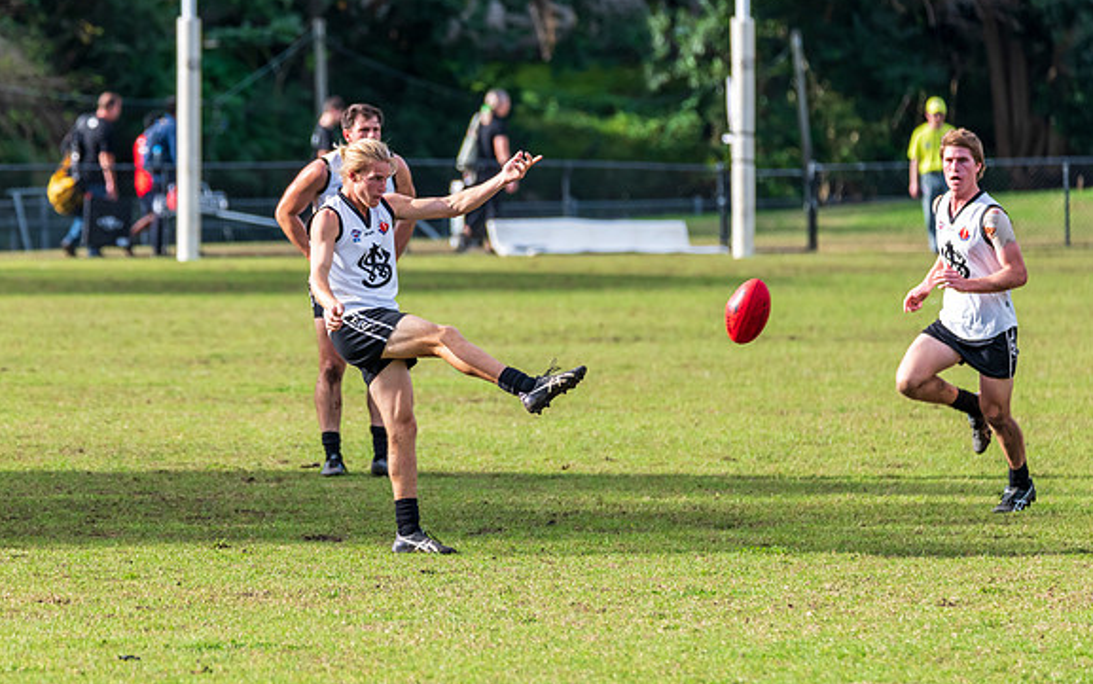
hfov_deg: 5.1
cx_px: 461
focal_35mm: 415
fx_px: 12366
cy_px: 333
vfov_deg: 3.2
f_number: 6.3
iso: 800
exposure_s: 1/1250
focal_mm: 350
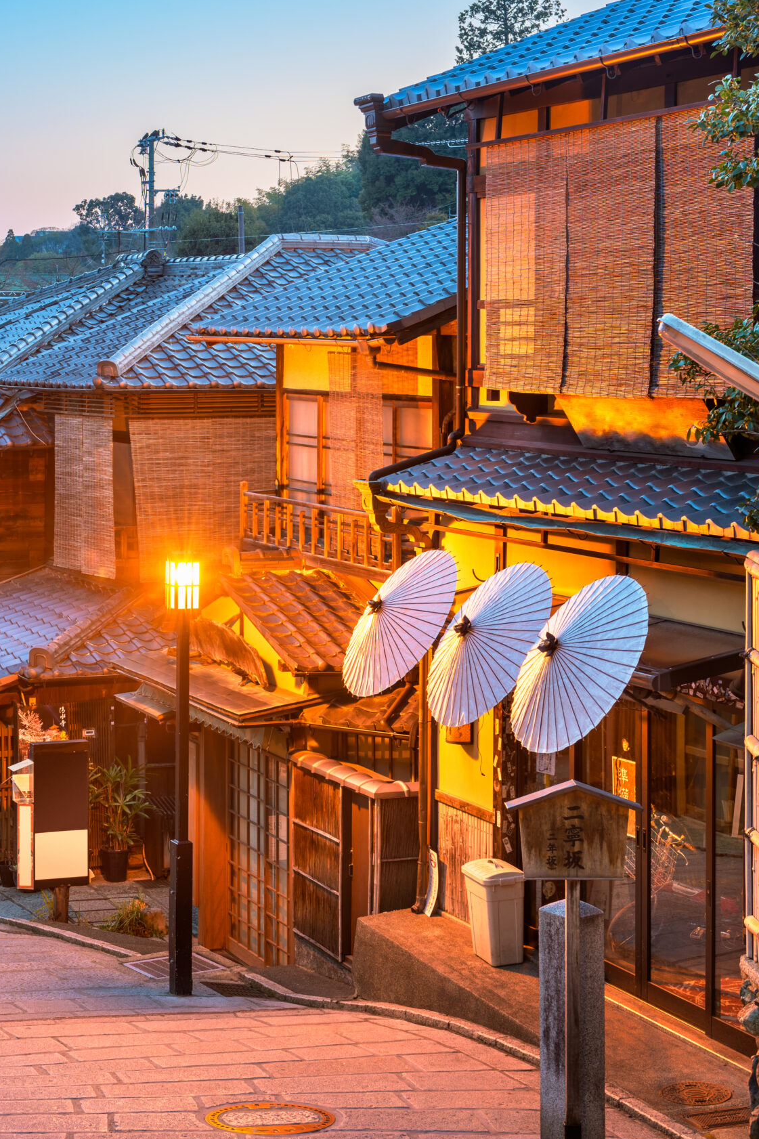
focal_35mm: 67
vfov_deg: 30.1
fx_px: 2119
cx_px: 146
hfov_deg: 20.1
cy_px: 577
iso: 64
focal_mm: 44
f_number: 8
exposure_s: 13
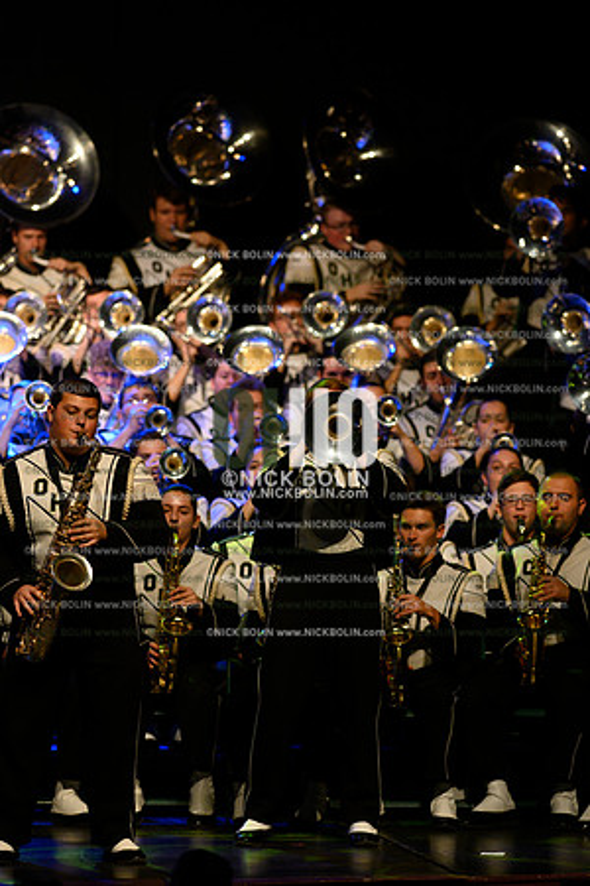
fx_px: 7374
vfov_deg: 6.9
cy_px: 443
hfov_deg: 4.6
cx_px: 295
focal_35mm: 300
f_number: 4
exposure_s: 1/500
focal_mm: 300
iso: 5000
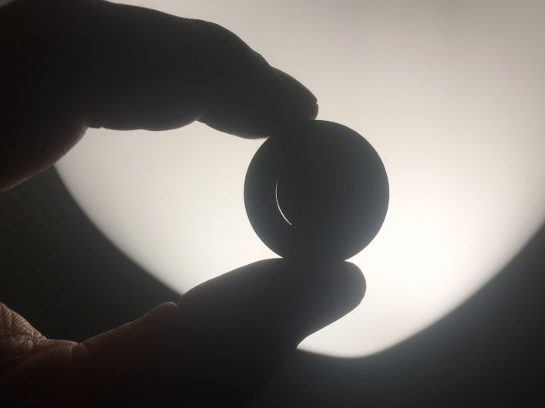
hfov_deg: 45.7
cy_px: 280
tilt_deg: +32.7
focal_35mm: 41
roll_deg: +5.7
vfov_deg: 34.7
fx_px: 645
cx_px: 305
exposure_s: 1/201
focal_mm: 4.15
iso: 25
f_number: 2.2
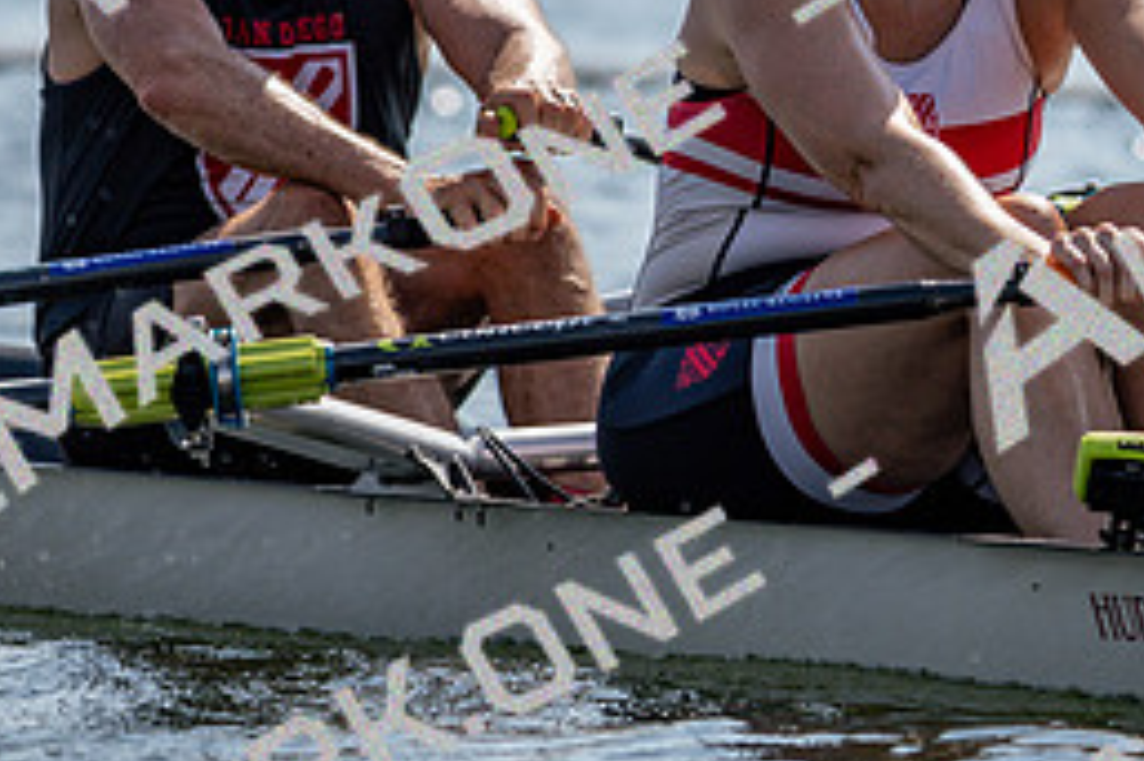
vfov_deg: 2.2
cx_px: 592
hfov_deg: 3.2
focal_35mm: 637
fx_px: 20229
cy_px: 29
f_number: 5.6
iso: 160
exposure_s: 1/1600
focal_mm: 282
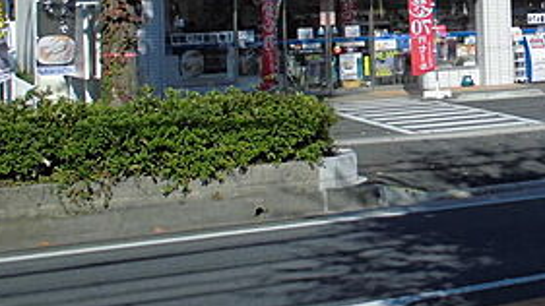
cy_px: -33
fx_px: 1040
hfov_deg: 27.6
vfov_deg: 16.3
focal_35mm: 72
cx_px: 545
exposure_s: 1/800
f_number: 3.7
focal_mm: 5.3
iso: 100
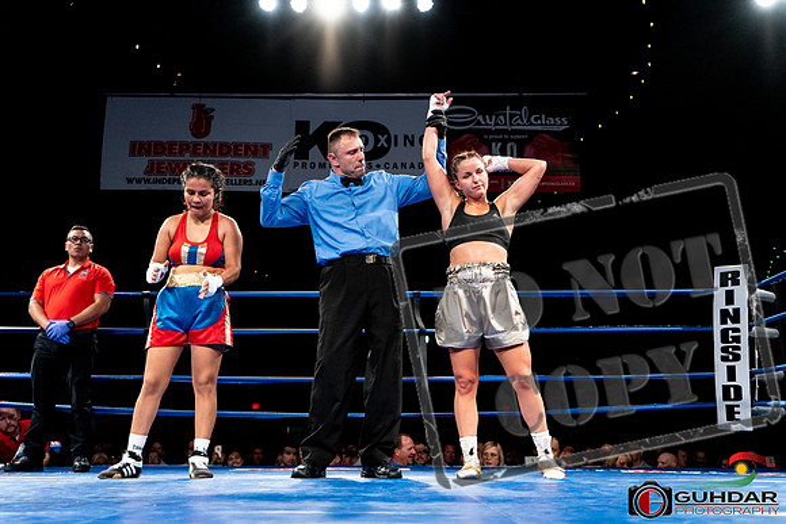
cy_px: 262
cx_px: 393
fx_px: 786
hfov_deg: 53.1
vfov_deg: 36.9
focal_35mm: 36
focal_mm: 36
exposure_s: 1/800
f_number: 4
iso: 3200
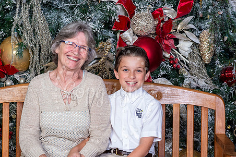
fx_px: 714
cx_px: 104
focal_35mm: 109
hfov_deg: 18.8
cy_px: 93
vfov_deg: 12.6
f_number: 8
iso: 400
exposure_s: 1/125
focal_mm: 85
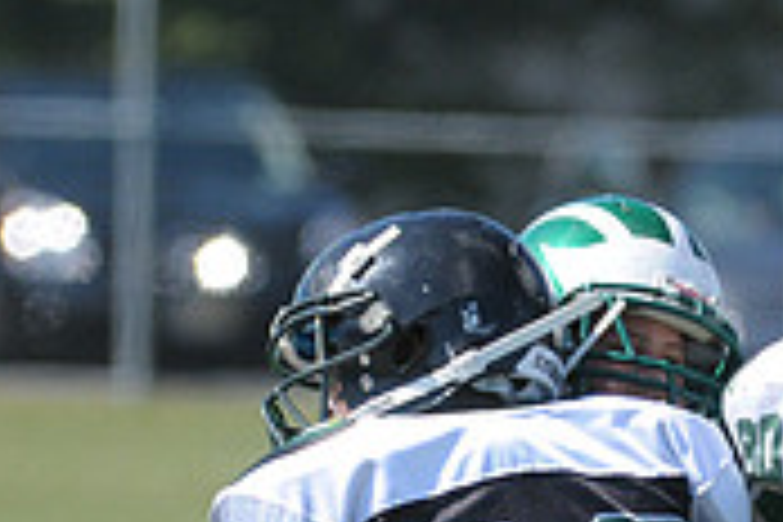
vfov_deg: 1.1
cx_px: 594
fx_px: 26054
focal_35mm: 1198
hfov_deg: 1.7
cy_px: 826
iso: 640
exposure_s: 1/3200
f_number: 4
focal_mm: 240
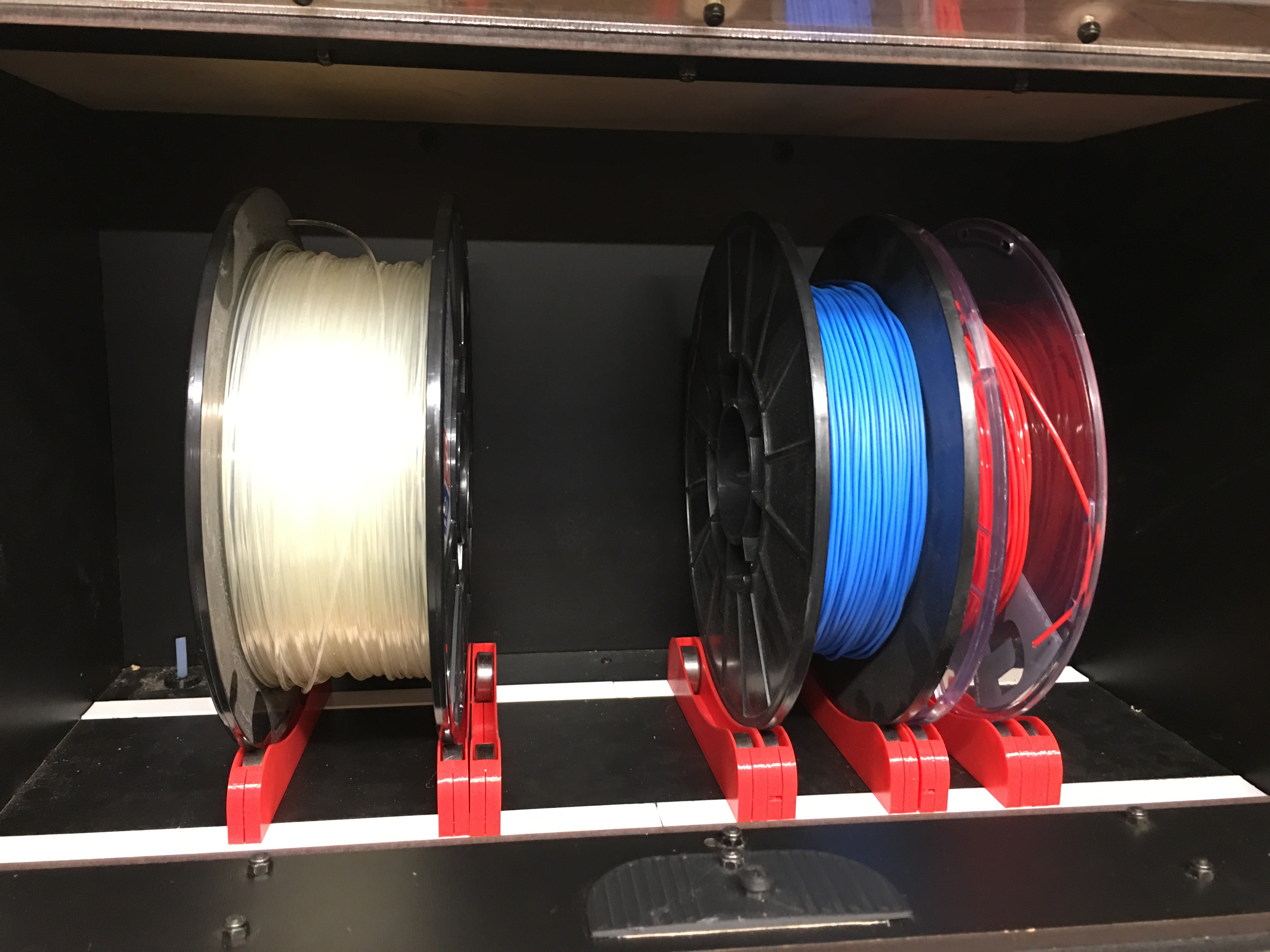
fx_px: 1064
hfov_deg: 61.7
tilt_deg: -10.3
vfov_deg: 48.2
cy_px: 476
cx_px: 635
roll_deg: -0.5
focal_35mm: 29
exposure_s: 1/10
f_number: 2.2
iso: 80
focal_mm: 4.15
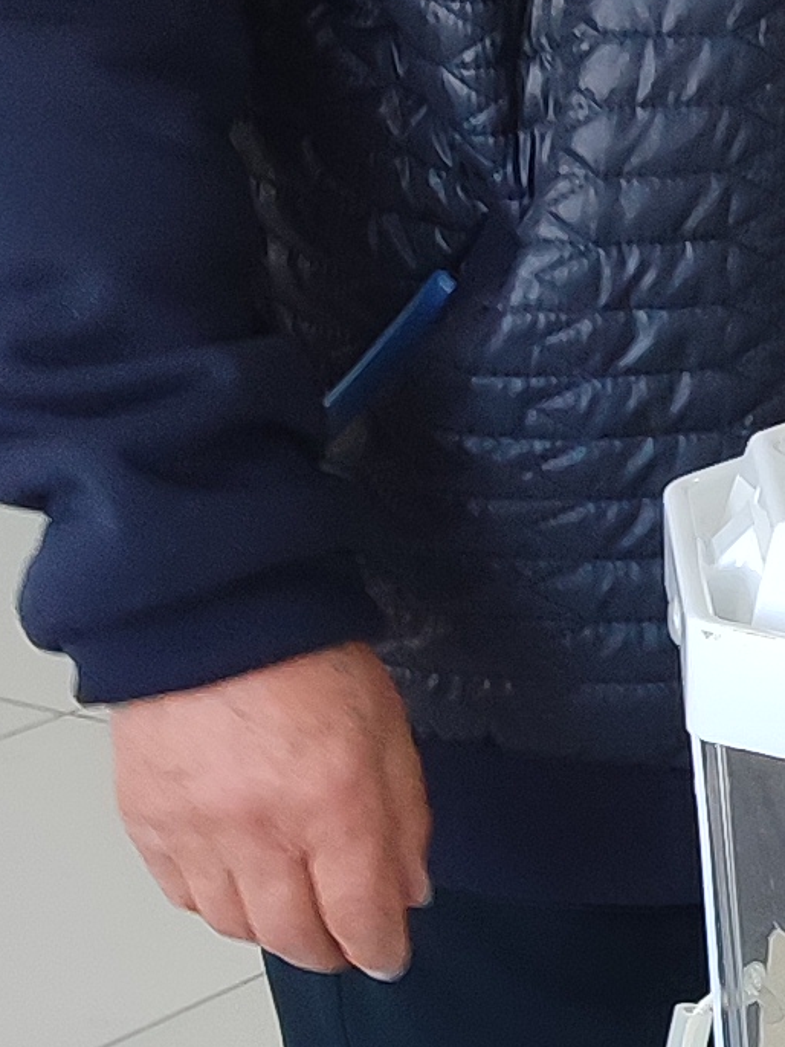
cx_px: 1830
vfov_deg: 13.5
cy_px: 567
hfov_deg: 9.2
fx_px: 4413
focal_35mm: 146
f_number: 1.89
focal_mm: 5.95
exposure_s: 1/50
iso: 131
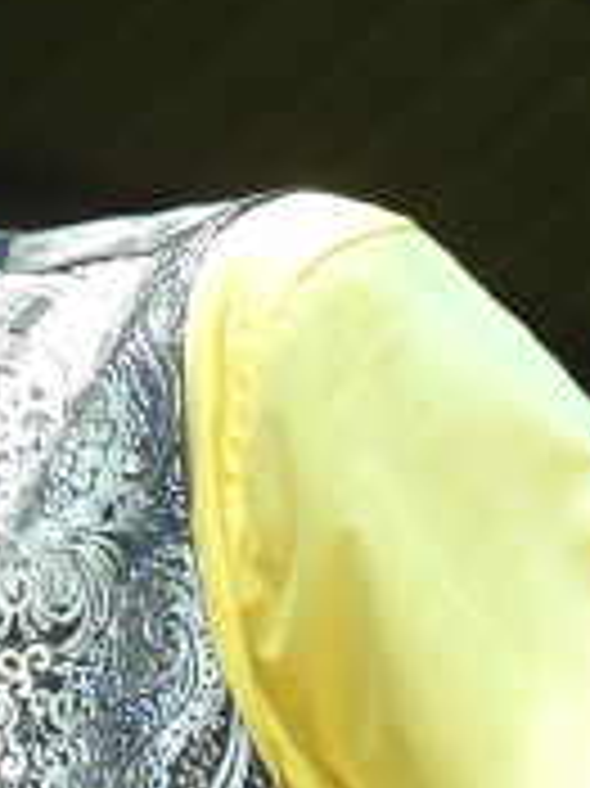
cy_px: 671
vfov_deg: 5.6
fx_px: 8055
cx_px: -203
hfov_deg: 4.2
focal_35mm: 354
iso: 64
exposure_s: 1/80
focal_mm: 17.7
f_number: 3.2
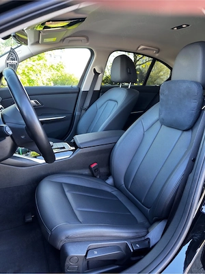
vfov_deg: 71.6
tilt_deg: -15.1
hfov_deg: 56.8
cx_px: 102
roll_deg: -2.2
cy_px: 137
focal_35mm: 24
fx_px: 190
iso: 125
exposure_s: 1/72
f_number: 1.78
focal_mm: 6.76
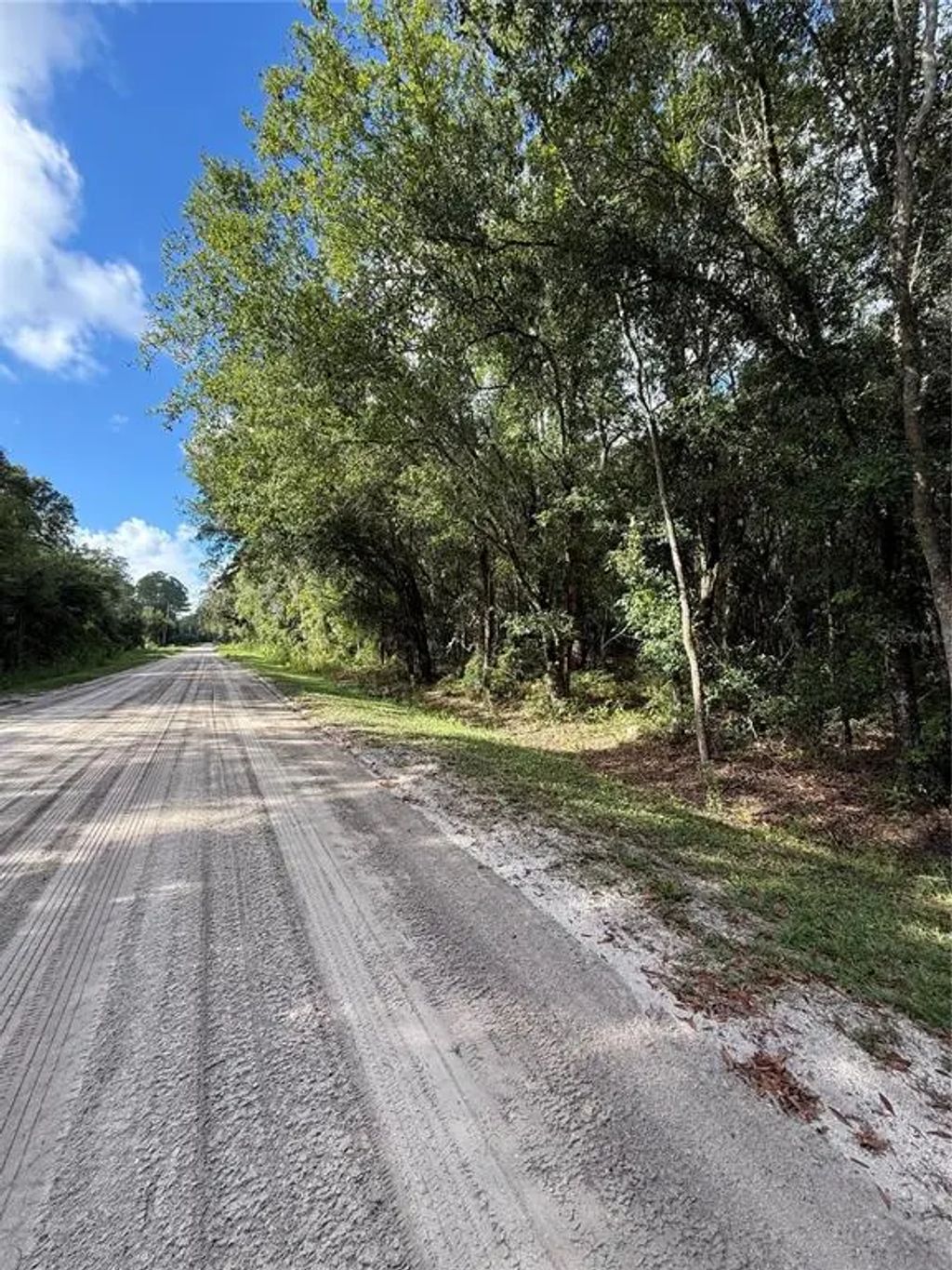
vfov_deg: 102.1
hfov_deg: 85.7
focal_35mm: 14
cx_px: 476
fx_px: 513
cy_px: 635
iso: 64
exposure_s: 1/273
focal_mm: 2.22
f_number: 2.2
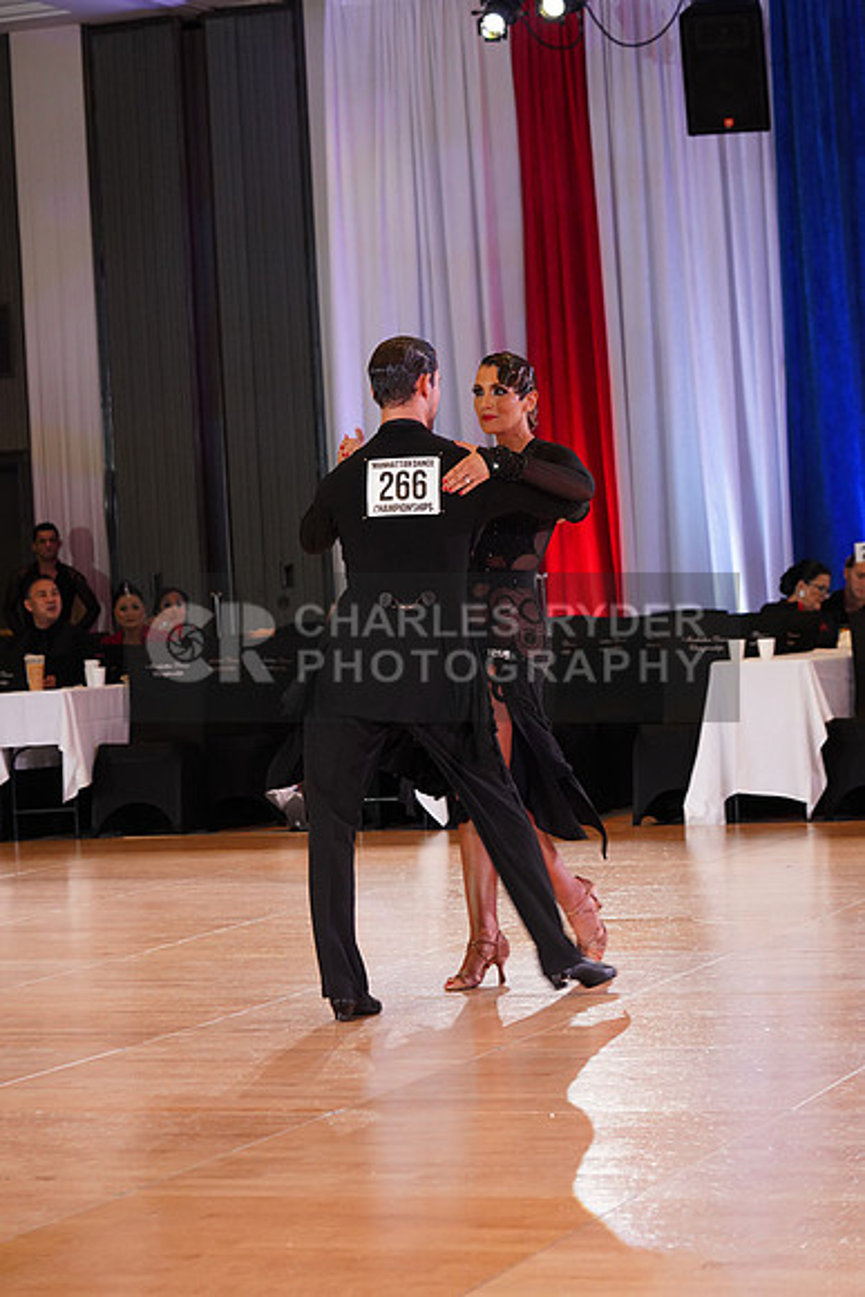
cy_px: 648
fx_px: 3386
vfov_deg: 21.7
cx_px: 432
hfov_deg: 14.6
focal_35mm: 94
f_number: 5.6
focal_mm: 94
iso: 2000
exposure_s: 1/160
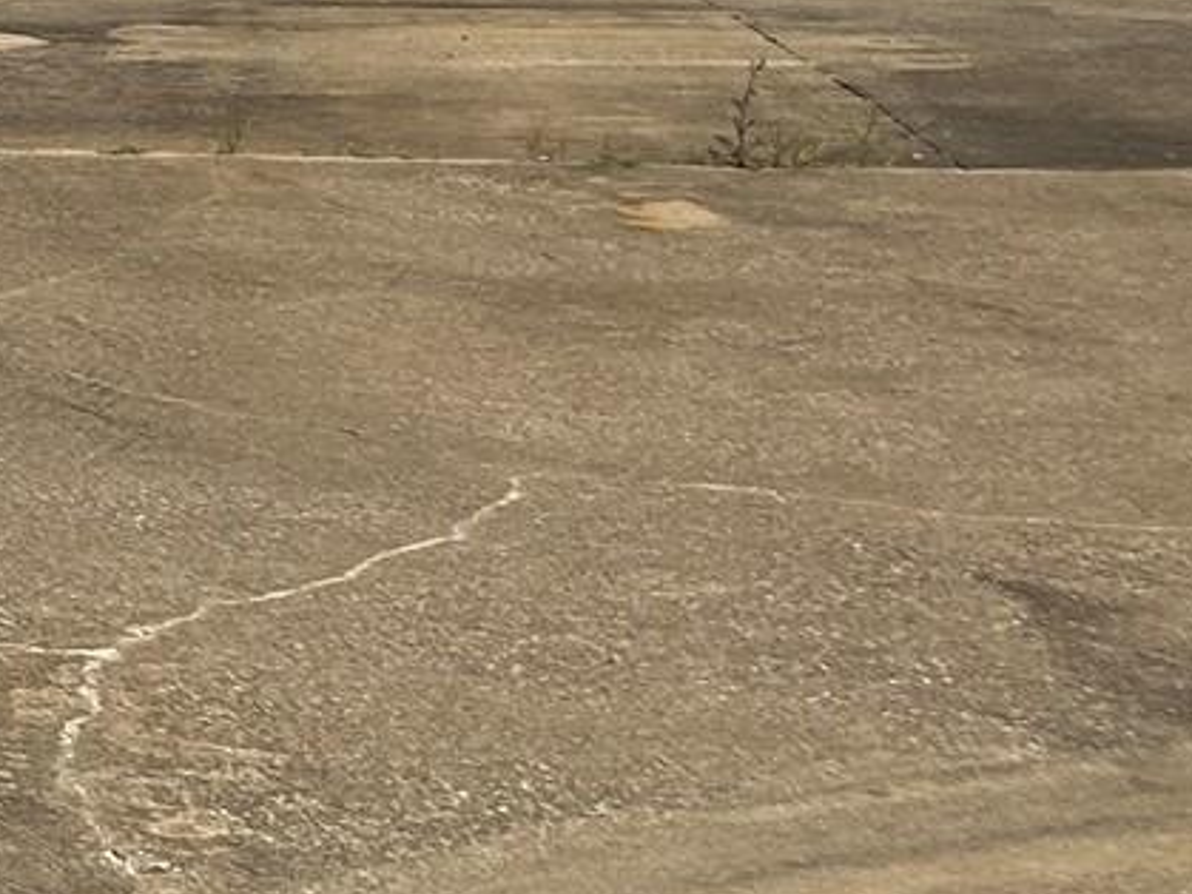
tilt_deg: -3.8
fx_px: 4372
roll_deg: +2.0
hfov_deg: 13.0
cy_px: -131
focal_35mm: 127
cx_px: -1340
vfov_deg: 11.5
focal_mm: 5.7
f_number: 1.5
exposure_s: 1/8000
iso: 50
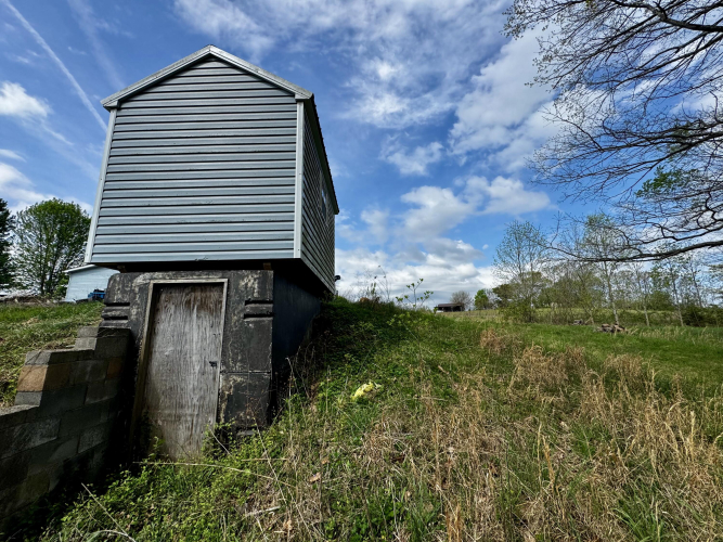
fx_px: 292
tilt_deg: +12.2
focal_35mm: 14
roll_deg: +0.5
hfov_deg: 102.1
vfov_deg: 85.7
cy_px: 271
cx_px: 362
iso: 50
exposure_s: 1/1976
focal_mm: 2.22
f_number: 2.2
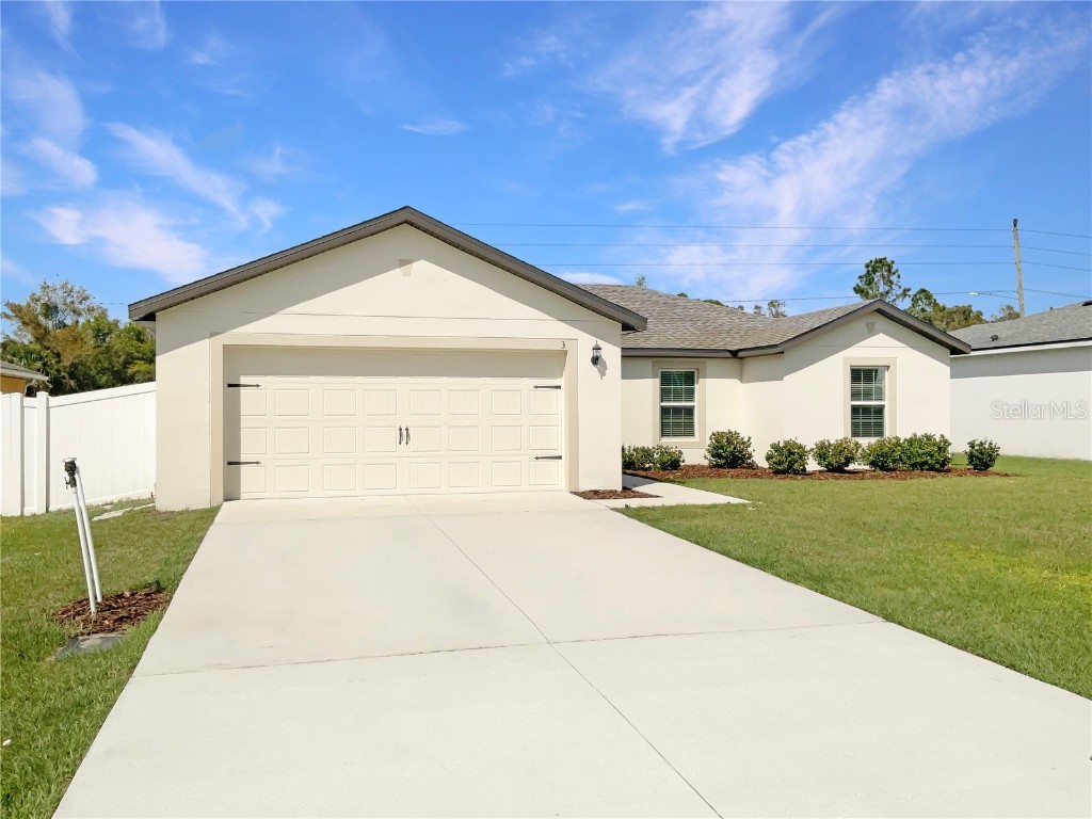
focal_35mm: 29
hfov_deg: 61.7
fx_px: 915
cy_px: 410
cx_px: 546
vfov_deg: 48.2
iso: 20
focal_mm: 3
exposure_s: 1/6536
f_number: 1.8
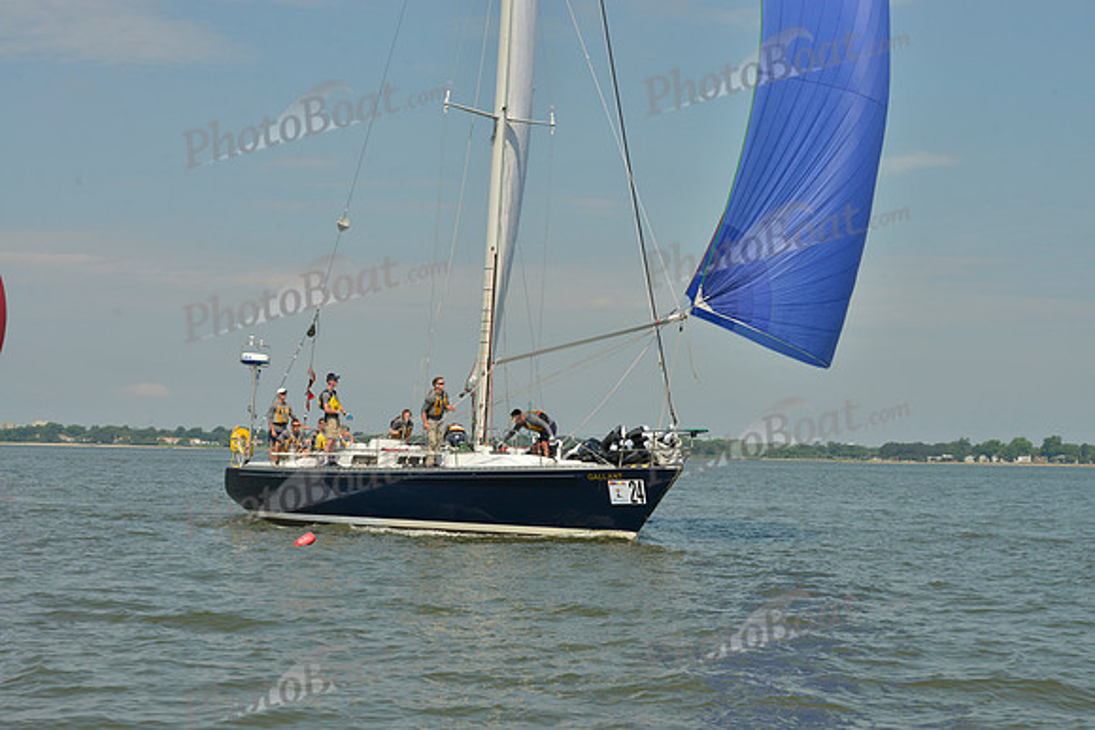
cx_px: 548
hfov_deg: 28.8
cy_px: 365
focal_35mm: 70
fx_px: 2130
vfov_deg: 19.5
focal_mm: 70
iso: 280
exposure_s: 1/800
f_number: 11
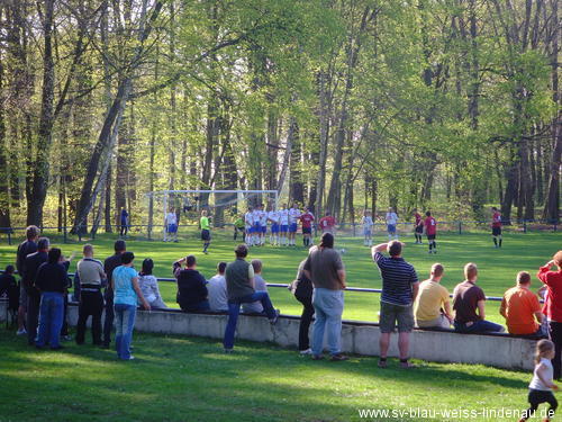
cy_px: 211
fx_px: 1900
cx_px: 281
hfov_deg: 16.8
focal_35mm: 117
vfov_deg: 12.7
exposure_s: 1/125
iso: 100
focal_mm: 19.8
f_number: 4.5
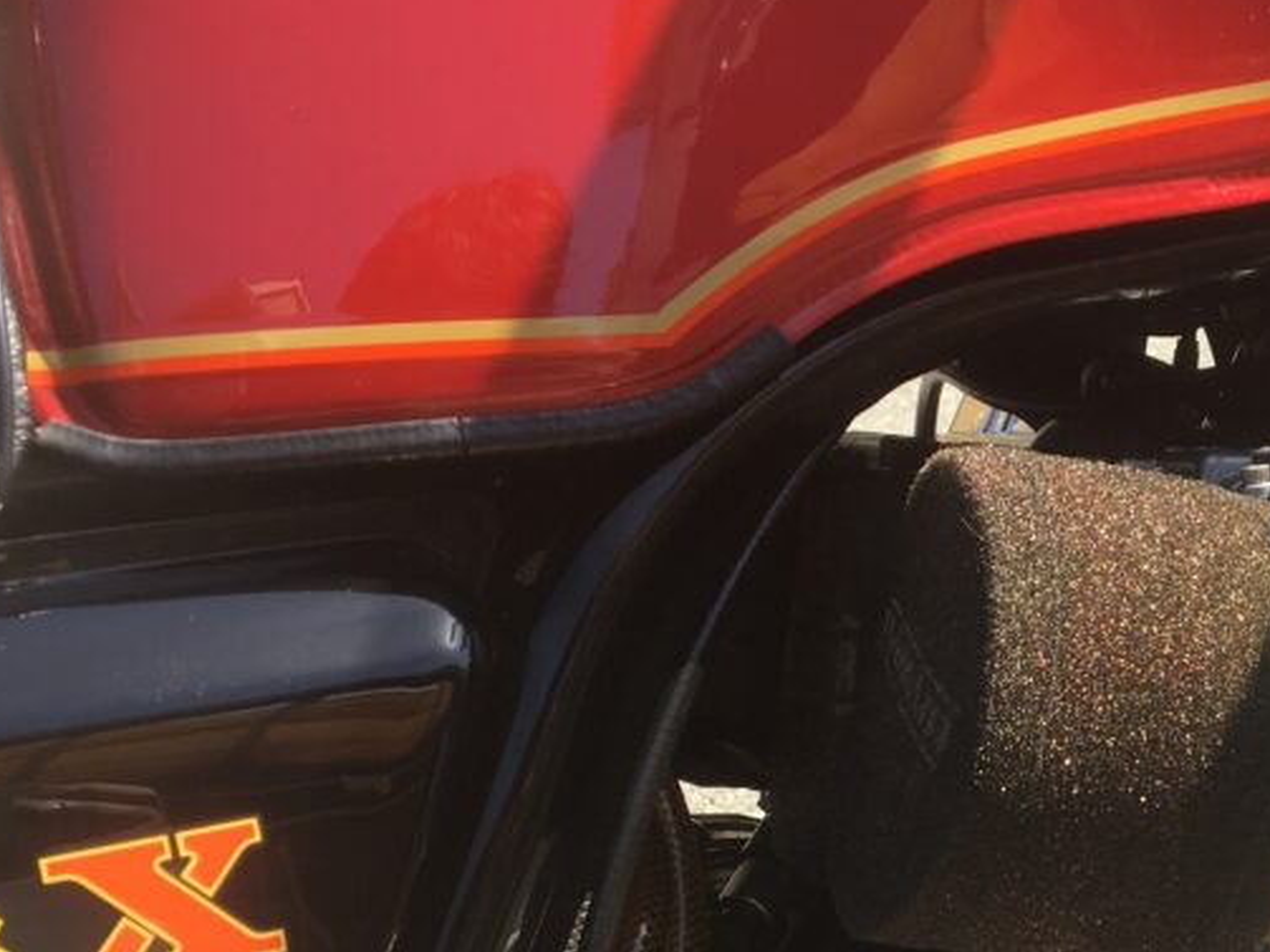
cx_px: 1179
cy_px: 793
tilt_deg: -24.2
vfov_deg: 24.3
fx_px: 2164
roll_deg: -0.8
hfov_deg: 31.0
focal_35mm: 59
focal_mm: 4.15
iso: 25
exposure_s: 1/300
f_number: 2.2
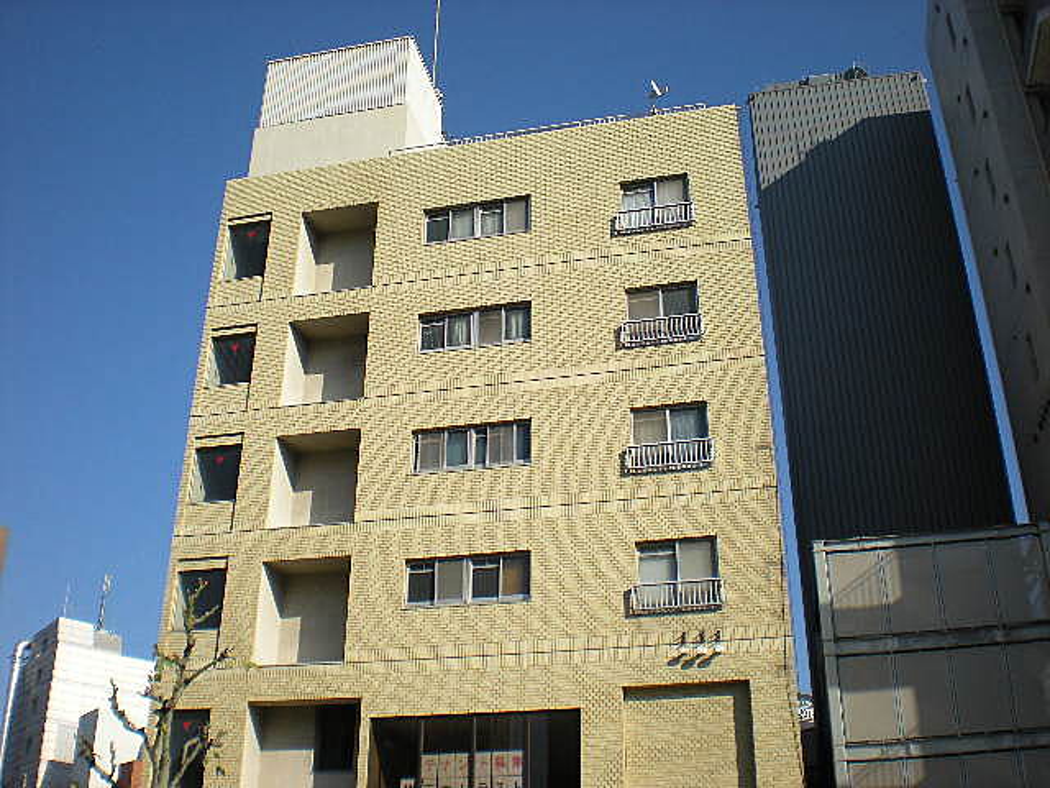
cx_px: 525
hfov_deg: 49.0
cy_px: 394
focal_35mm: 38
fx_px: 1153
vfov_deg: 37.7
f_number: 4.6
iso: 64
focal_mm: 6.3
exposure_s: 1/514
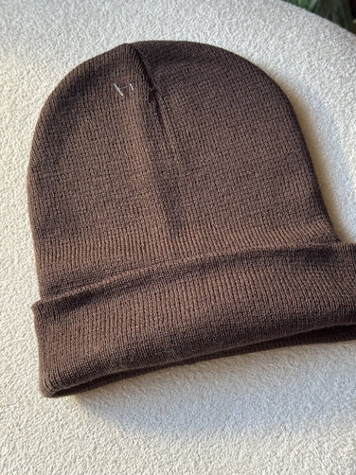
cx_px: 188
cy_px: 232
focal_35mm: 51
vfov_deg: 37.5
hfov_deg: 28.5
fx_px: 700
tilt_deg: -68.9
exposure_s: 1/71
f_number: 1.78
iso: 100
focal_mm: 6.76
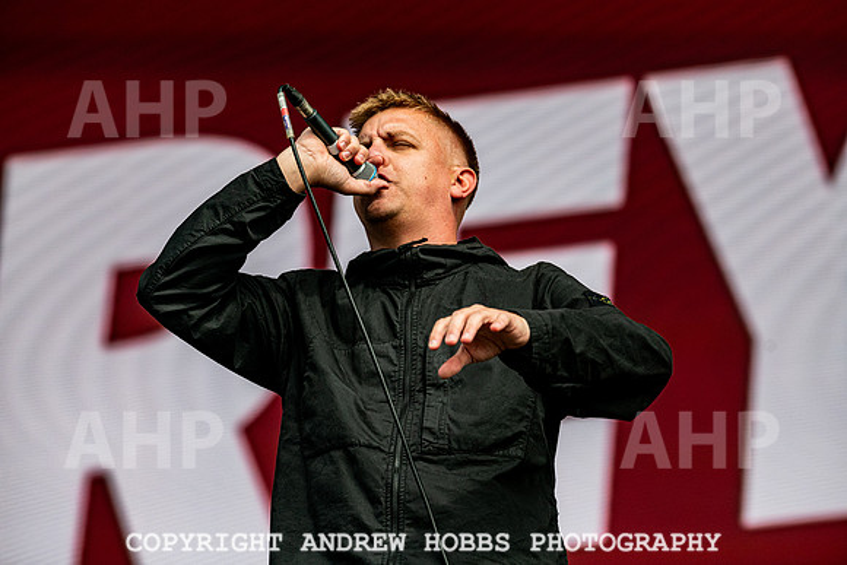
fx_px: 4000
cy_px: 282
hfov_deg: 12.1
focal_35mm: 170
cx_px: 424
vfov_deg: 8.1
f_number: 4.5
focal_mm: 170
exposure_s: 1/6400
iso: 400
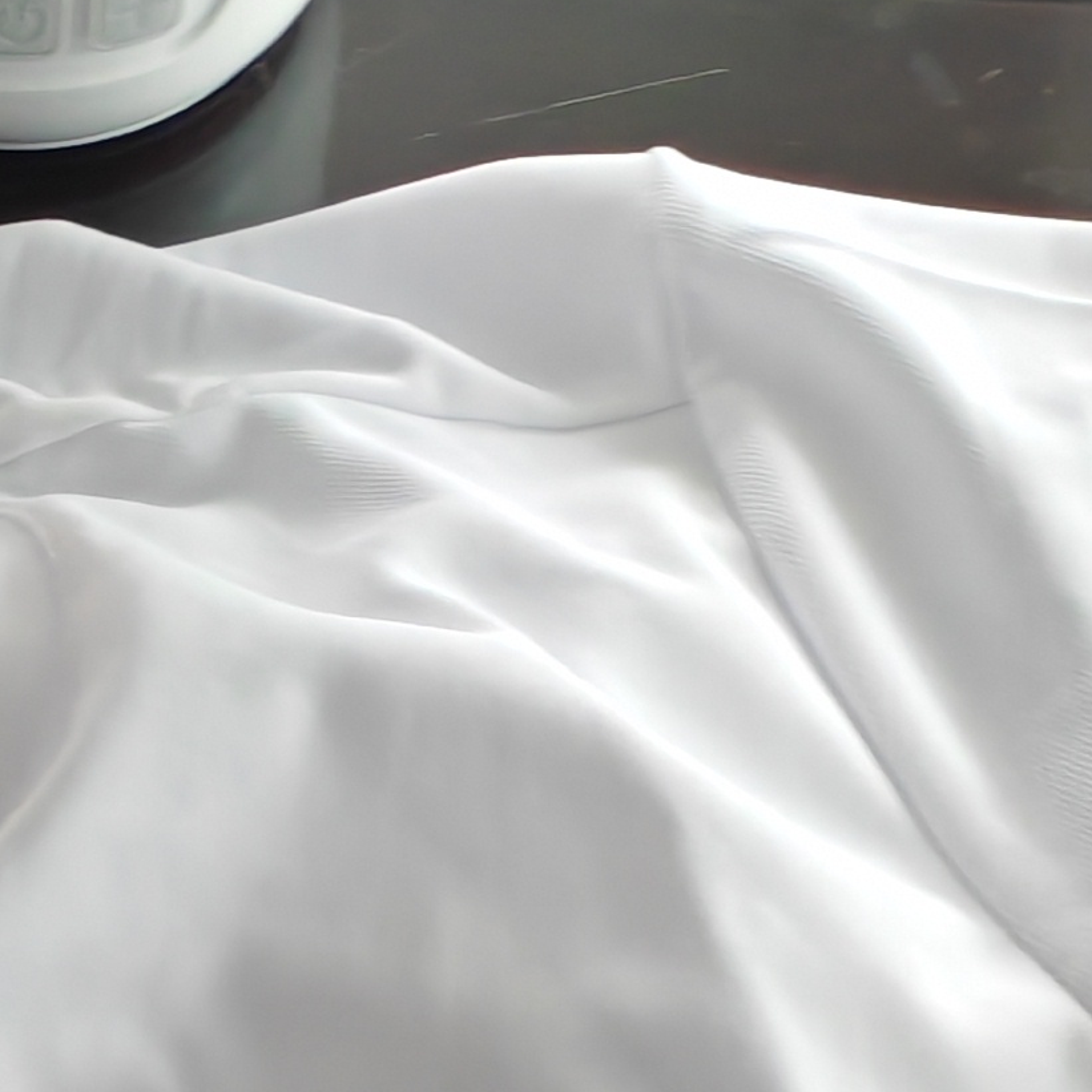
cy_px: 2393
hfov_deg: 13.5
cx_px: -692
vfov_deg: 12.4
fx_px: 4247
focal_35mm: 119
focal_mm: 5.52
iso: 800
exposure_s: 1/50
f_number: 1.95
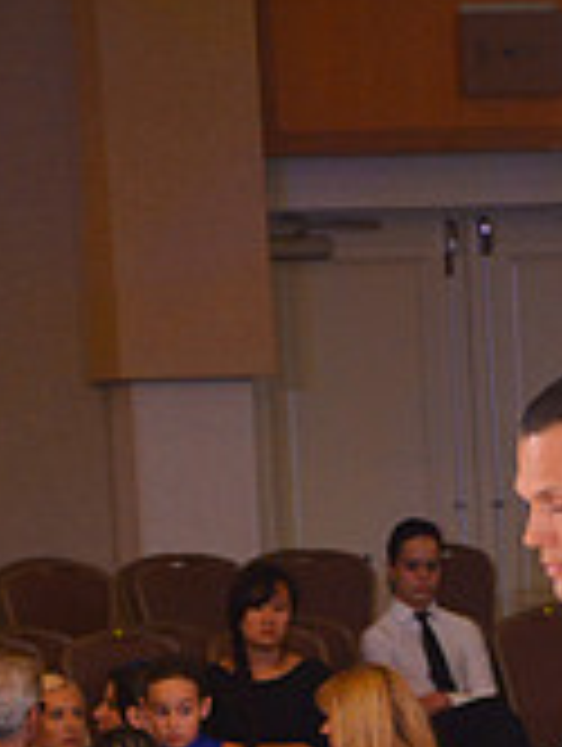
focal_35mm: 329
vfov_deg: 5.9
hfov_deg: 4.5
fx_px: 7104
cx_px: 510
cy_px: 1174
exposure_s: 1/250
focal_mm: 98
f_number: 5.3
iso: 2000
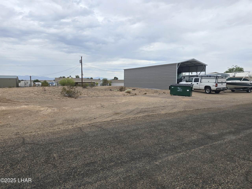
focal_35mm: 23
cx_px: 126
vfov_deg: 58.9
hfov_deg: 73.9
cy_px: 94
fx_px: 167
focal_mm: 6.3
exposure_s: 1/317
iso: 12
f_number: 1.7
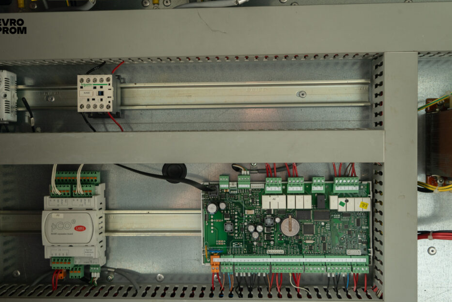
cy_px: 164
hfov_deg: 41.9
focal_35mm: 47
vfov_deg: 28.6
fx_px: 590
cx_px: 205
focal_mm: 43
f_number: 8
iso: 200
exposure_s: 1/50
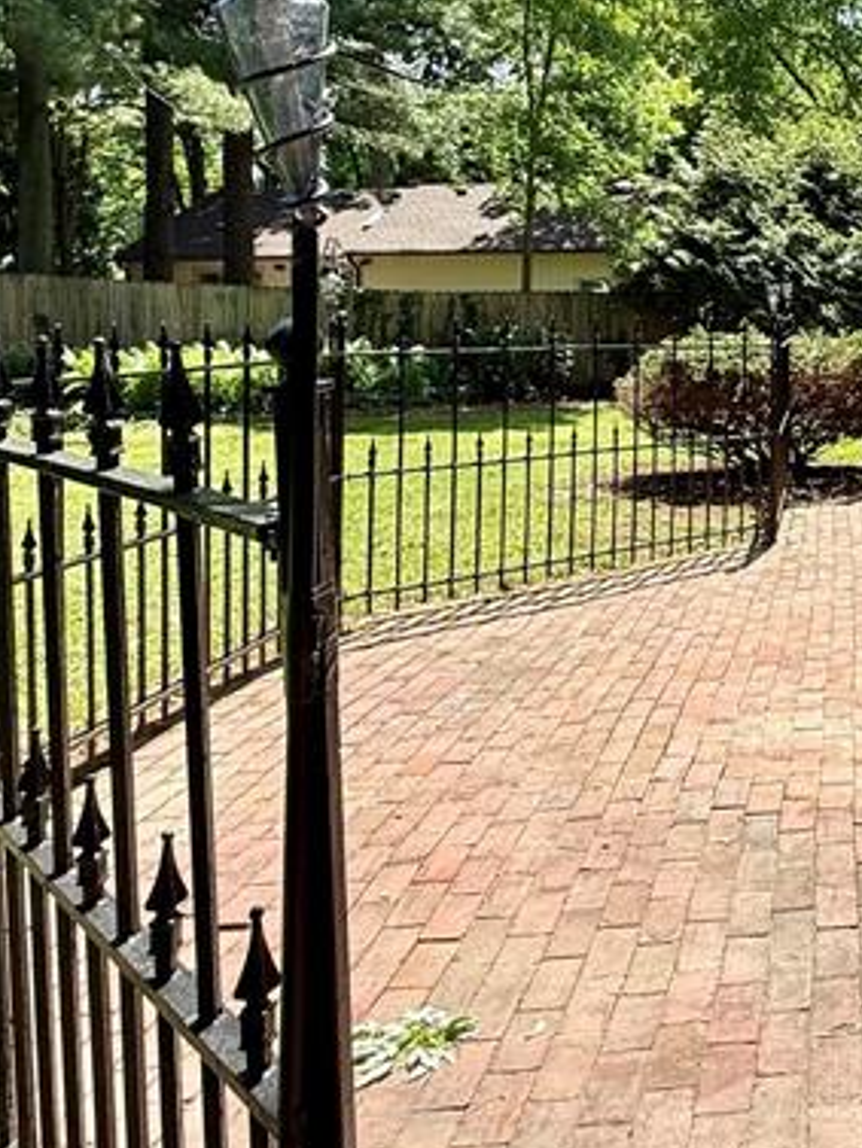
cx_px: 969
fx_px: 1261
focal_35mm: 38
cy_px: 338
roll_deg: +0.4
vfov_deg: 47.7
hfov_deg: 32.7
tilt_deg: -0.7
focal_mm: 2.22
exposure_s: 1/820
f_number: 2.2
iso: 50
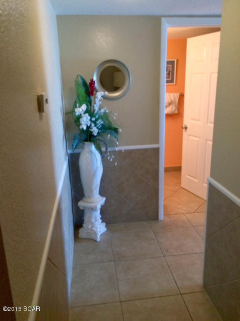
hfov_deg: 48.1
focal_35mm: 29
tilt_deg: -19.2
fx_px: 269
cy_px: 160
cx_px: 120
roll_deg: +1.3
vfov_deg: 61.7
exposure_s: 1/30
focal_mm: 4.15
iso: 50
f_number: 2.2
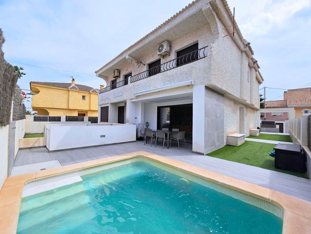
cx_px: 156
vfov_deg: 89.9
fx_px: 117
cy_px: 117
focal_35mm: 13
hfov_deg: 106.2
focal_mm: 2.2
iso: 50
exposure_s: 1/3569
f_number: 2.2
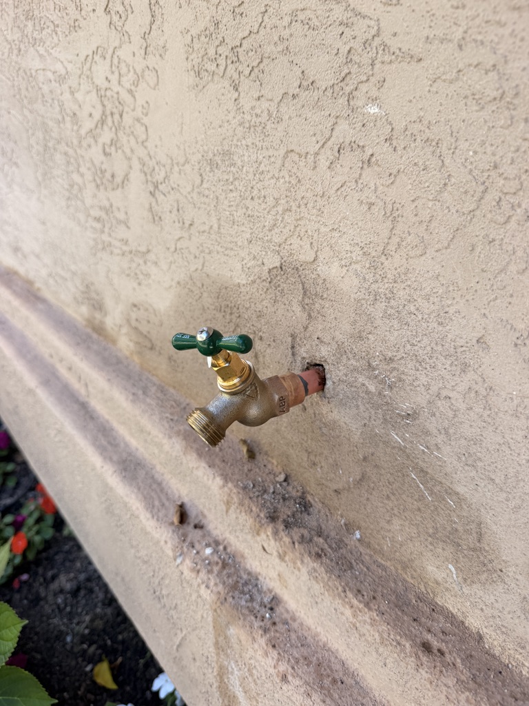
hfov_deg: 56.8
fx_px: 489
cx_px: 264
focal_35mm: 24
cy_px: 353
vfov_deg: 71.6
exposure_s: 1/295
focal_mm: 6.76
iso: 64
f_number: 1.78
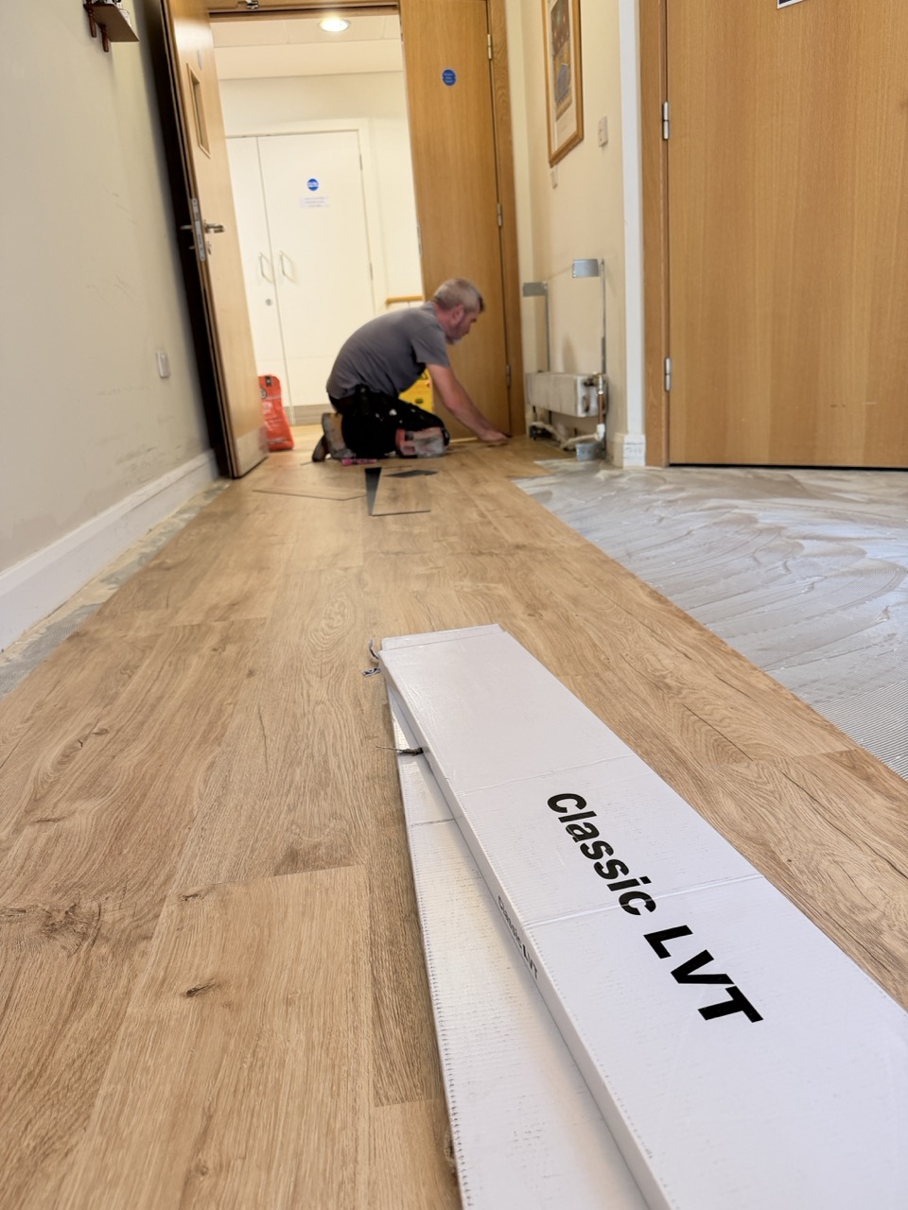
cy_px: 605
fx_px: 839
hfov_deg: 56.8
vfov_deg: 71.6
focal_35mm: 24
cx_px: 454
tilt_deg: -16.0
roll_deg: +4.1
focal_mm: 6.76
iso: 125
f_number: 1.78
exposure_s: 1/50
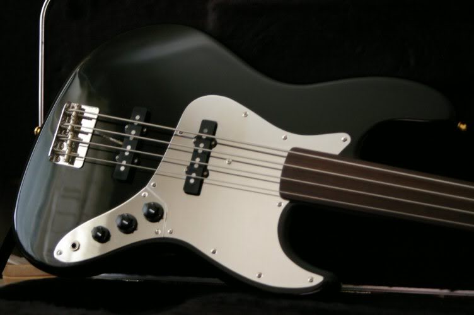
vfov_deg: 21.0
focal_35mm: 64
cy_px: 158
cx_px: 237
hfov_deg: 31.2
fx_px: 848
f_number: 4
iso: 800
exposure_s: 1/8
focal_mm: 43
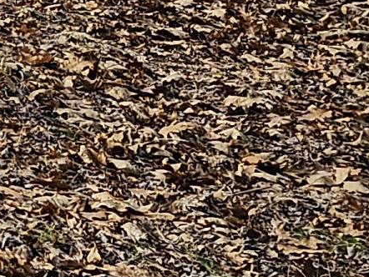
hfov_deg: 9.1
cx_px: -869
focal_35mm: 156
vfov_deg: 9.2
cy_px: -180
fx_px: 1664
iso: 20
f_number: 1.7
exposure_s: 1/387
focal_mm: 6.3
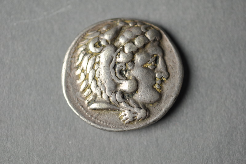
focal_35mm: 90
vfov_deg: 15.1
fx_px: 614
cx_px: 123
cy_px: 82
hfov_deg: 22.7
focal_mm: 60
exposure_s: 1/50
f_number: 3.3
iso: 200
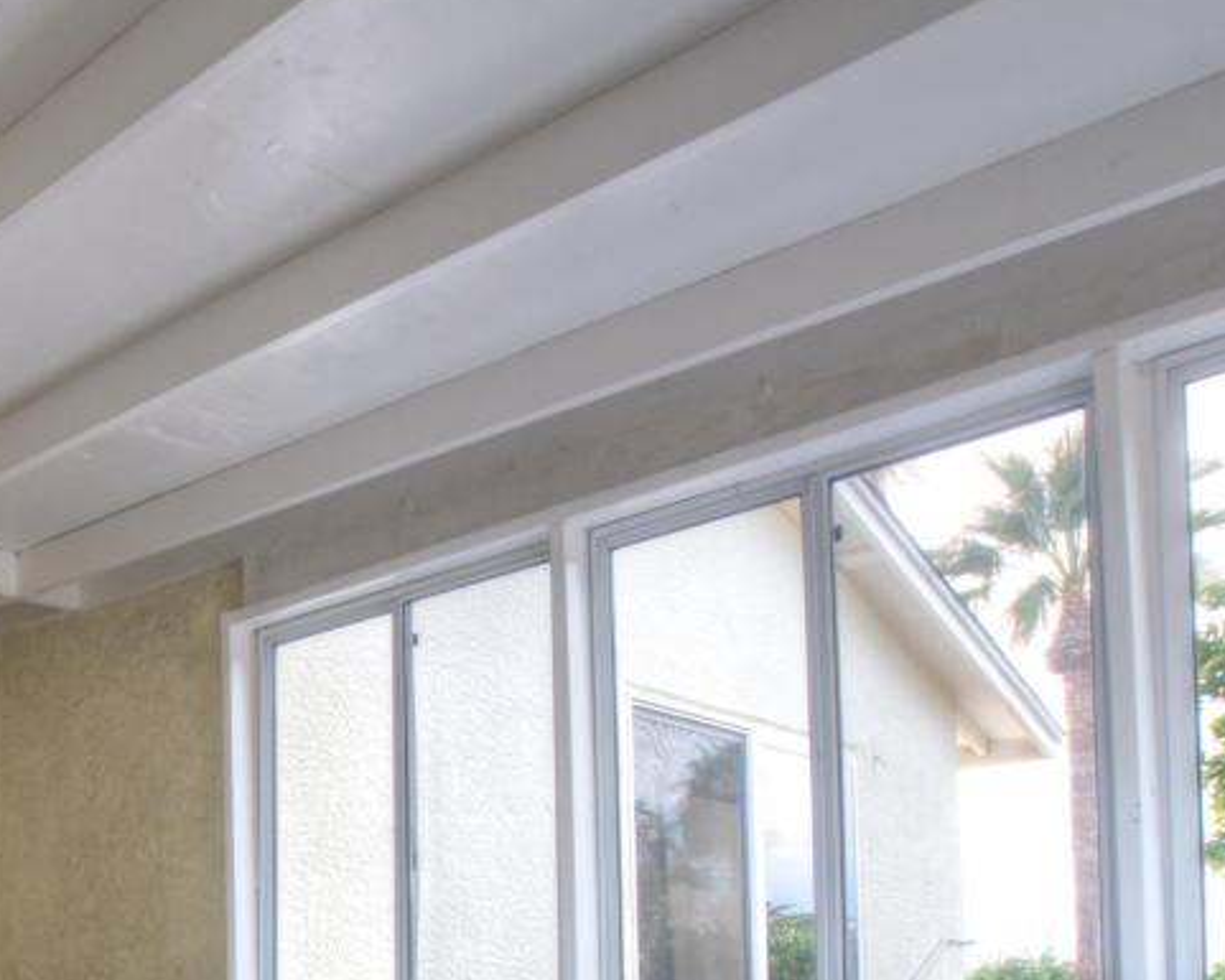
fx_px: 1346
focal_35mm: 37
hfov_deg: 44.9
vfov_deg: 36.4
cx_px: 149
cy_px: 960
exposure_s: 1/125
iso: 400
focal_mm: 11
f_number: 6.3
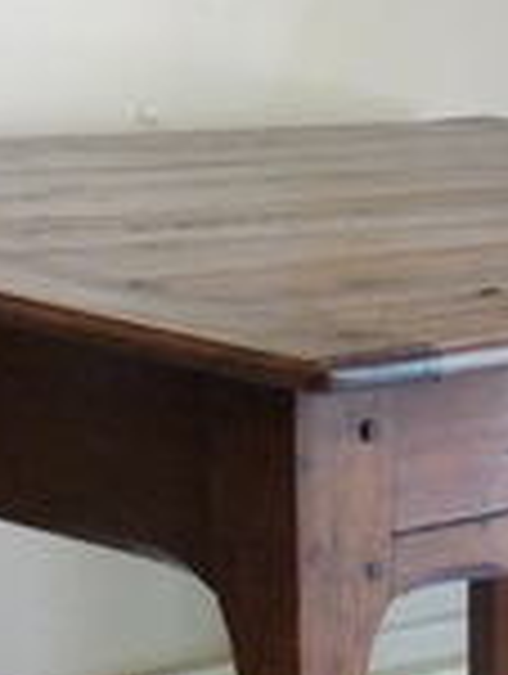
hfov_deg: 12.0
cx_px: 679
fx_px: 2341
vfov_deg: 15.8
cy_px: 783
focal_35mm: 120
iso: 400
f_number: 3.4
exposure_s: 1/30
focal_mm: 5
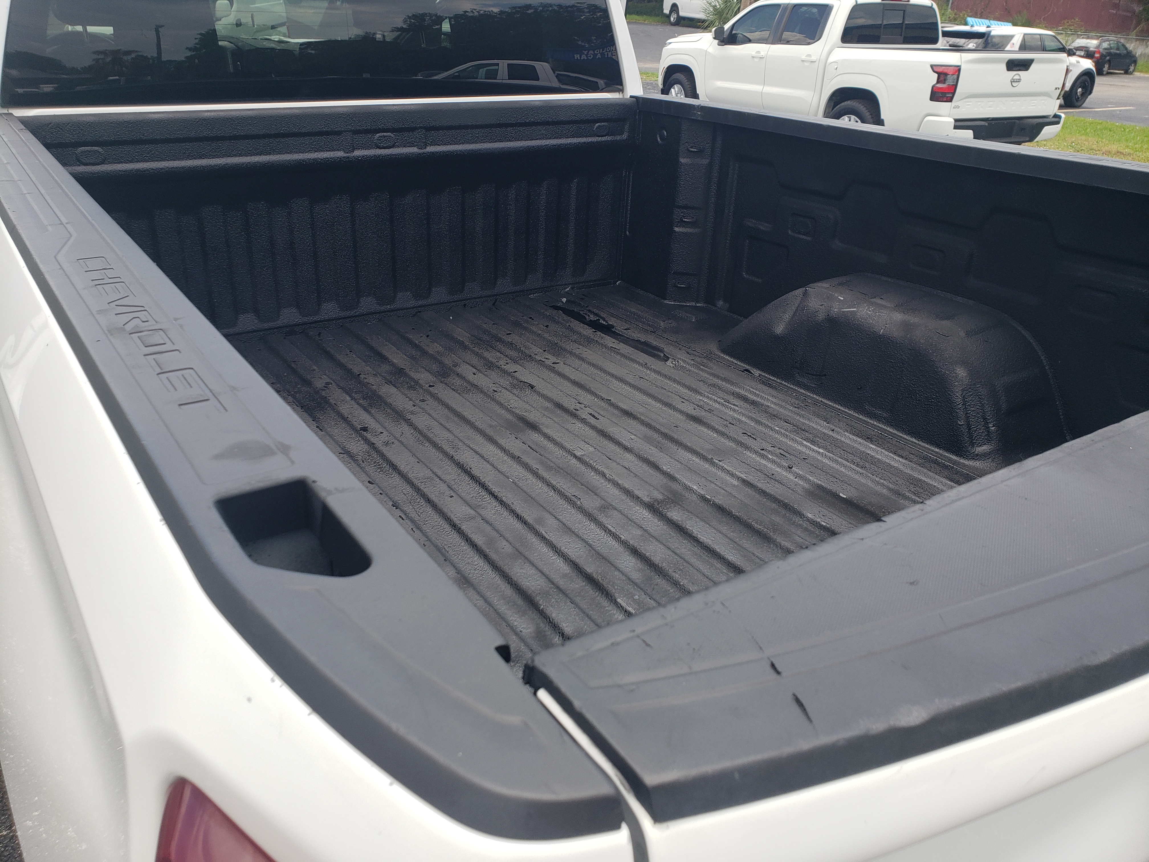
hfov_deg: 67.3
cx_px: 574
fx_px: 863
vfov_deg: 53.1
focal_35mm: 26
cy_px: 431
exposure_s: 1/640
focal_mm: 4.3
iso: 50
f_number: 2.4
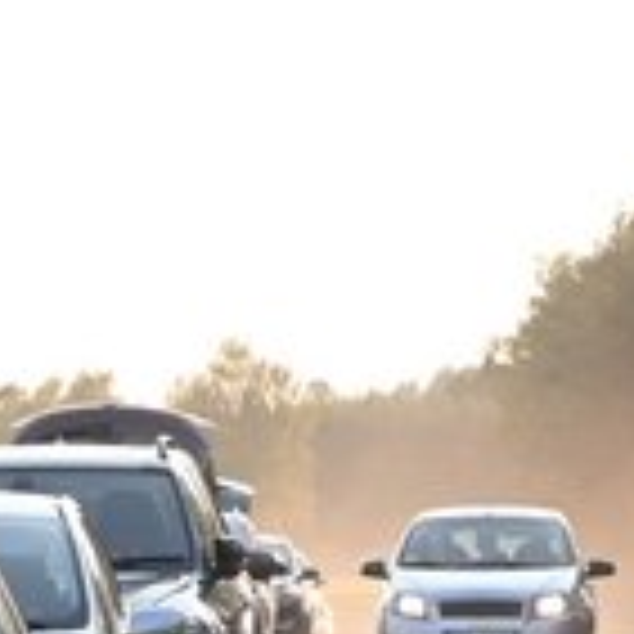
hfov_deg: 5.2
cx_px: 670
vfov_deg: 5.2
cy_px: 425
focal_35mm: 334
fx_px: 6918
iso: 200
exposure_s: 1/200
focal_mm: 39
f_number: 5.6
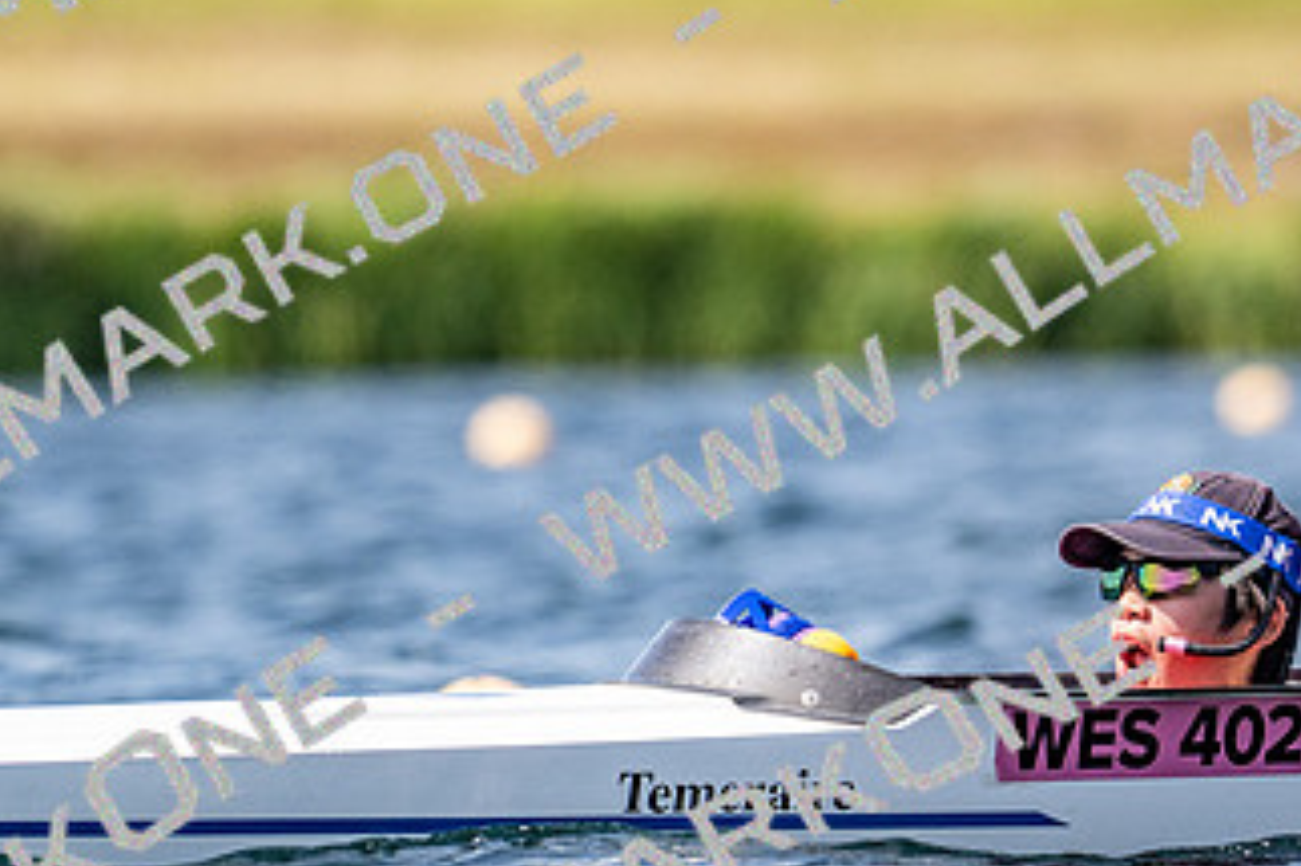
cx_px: 1035
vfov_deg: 1.3
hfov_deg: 1.9
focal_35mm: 1076
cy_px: 592
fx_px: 38864
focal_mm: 400
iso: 220
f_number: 4.5
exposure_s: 1/2500
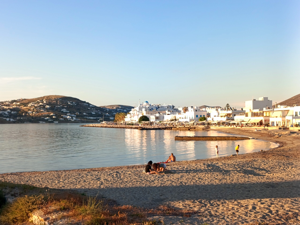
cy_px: 112
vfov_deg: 29.1
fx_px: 433
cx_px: 150
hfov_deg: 38.2
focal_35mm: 50
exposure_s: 1/231
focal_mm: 4.71
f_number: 1.7
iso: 50
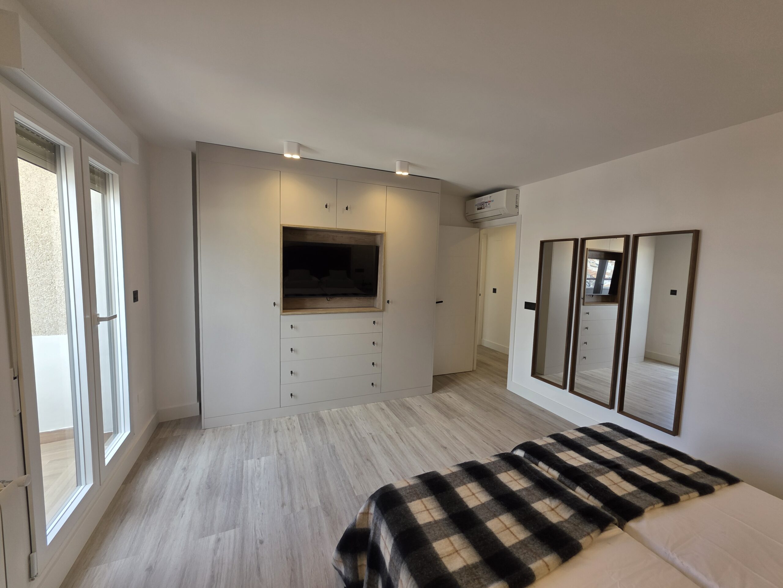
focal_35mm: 13
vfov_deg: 89.9
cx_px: 392
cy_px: 294
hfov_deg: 106.2
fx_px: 294
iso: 32
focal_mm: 2.2
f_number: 1.9
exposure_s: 1/100
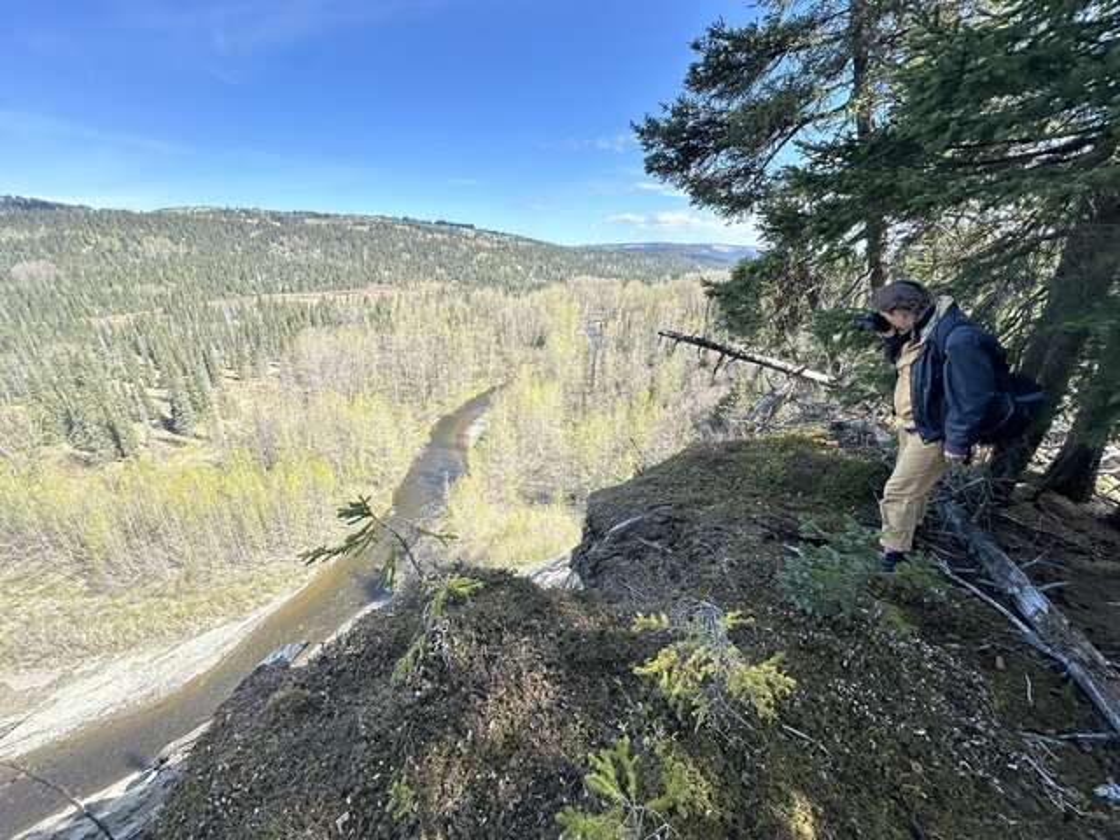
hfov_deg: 102.1
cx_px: 560
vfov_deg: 85.7
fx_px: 453
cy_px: 420
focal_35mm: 14
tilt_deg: -21.1
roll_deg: -0.6
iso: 40
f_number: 2.2
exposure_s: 1/707
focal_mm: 2.22
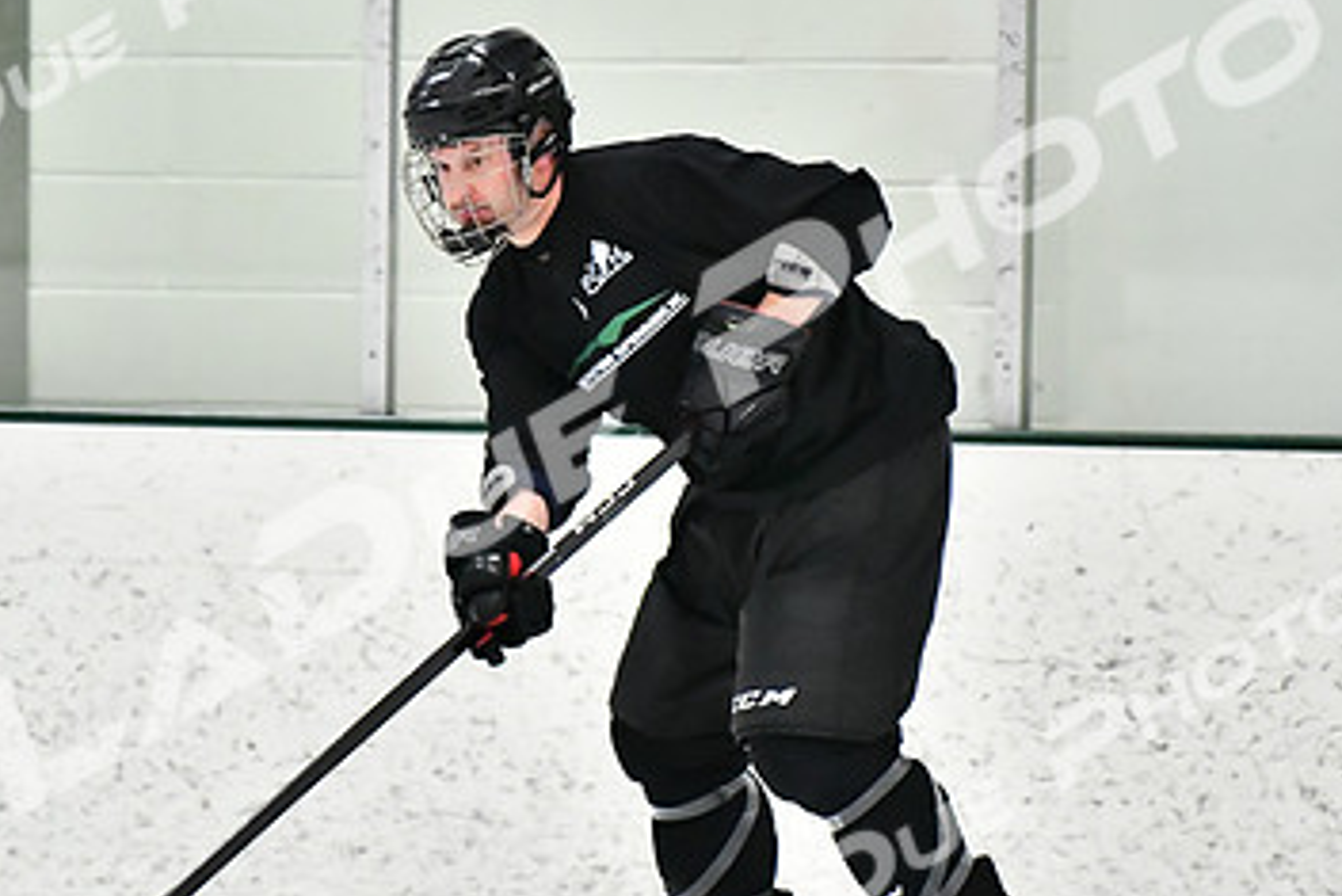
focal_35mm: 470
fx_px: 17527
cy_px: 463
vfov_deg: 2.9
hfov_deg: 4.4
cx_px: 484
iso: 6400
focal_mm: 190
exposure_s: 1/1600
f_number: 2.8
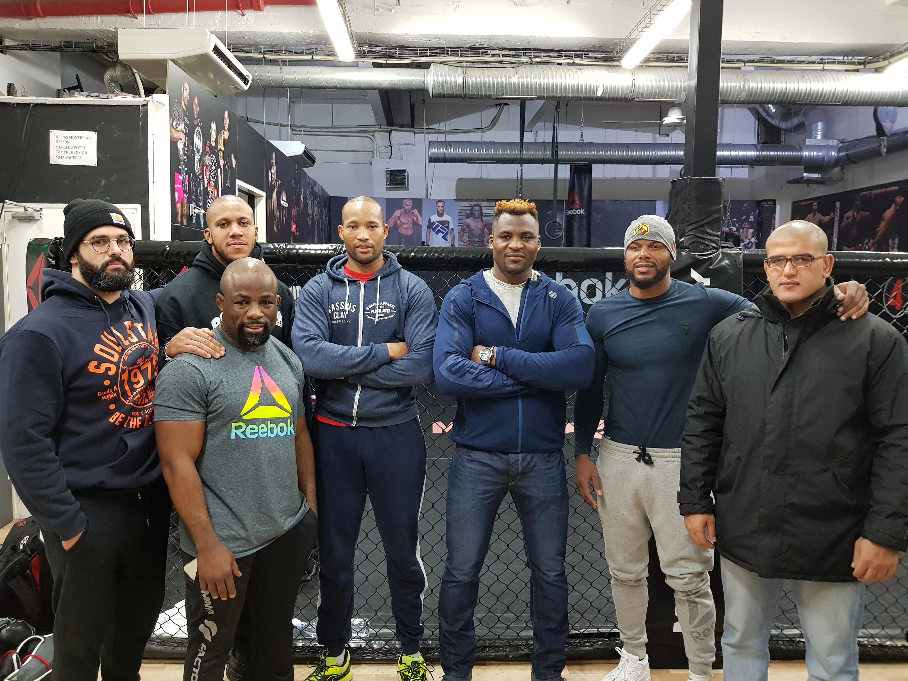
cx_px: 454
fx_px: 682
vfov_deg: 53.1
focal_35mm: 26
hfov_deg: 67.3
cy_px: 340
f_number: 1.7
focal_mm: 4.2
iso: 200
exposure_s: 1/25
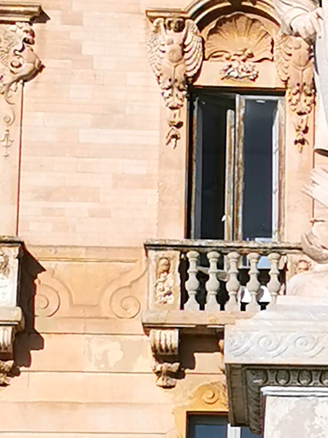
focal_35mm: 196
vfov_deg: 10.1
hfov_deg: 7.3
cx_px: 665
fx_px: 2477
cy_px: 373
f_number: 1.6
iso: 50
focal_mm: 5.56
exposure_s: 1/6803
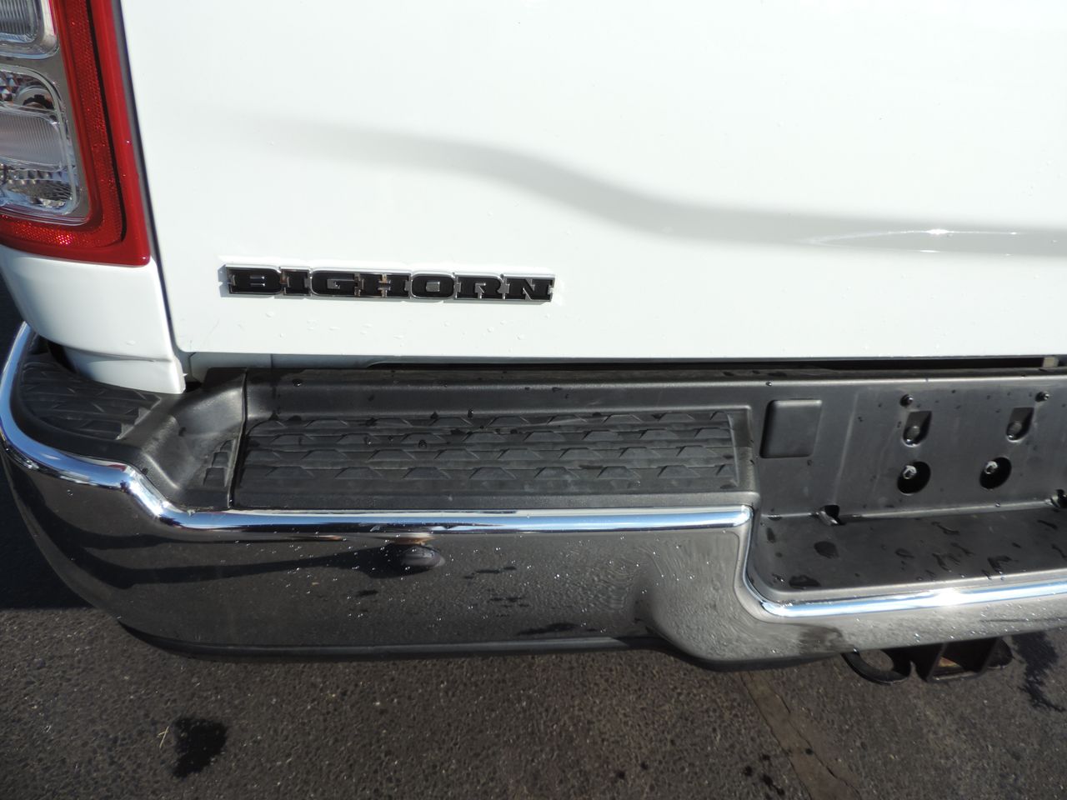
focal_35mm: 24
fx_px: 740
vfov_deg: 56.8
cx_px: 534
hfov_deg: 71.6
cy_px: 400
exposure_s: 1/1250
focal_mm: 4.3
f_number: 3
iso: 80
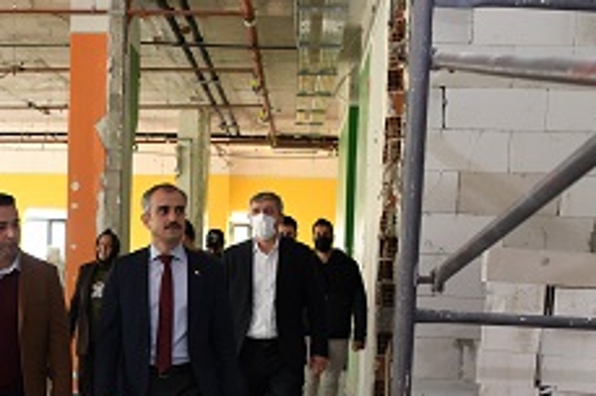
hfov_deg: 31.5
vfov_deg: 20.9
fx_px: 1042
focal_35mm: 63
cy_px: 383
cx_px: 164
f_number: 2.8
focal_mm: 24
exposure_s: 1/200
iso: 1250
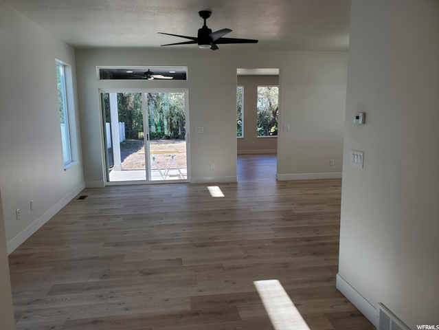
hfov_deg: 67.3
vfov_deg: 53.1
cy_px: 165
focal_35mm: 26
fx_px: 330
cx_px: 220
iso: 50
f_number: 2.4
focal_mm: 4.3
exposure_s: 1/218
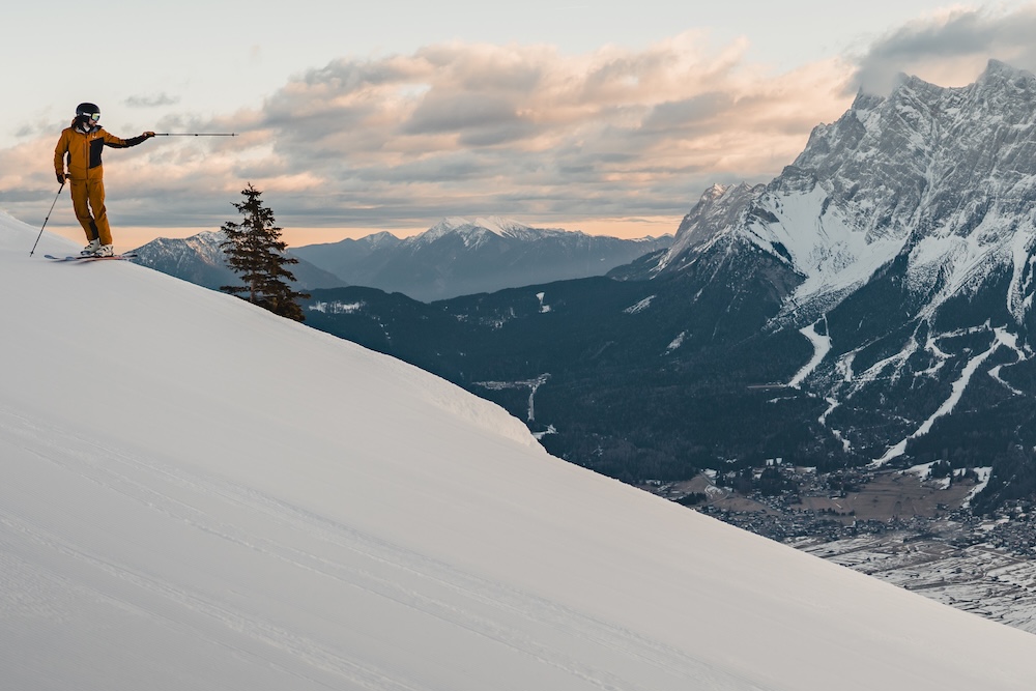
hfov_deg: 31.5
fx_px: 1813
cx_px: 725
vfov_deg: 21.5
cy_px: 207
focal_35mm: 63
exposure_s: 1/4000
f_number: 2
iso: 100
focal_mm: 35
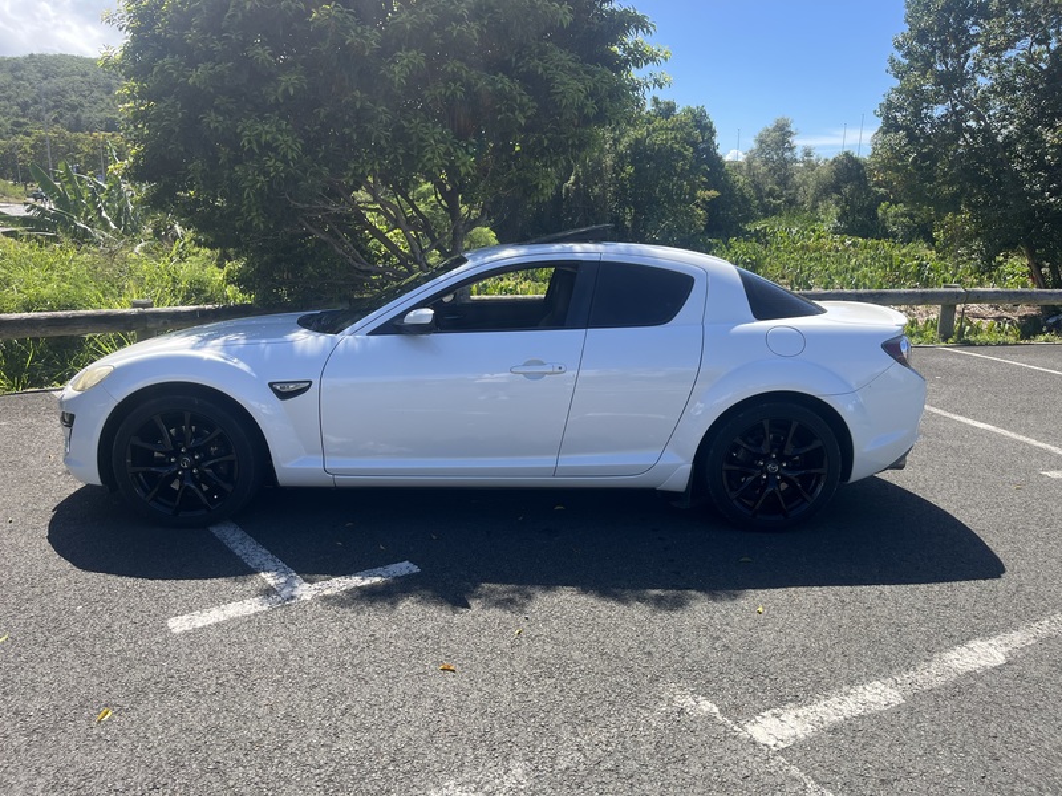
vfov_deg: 53.1
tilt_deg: -14.4
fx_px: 798
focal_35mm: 26
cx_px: 531
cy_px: 398
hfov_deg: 67.3
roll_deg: +0.0
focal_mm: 5.1
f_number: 1.6
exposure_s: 1/1647
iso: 50
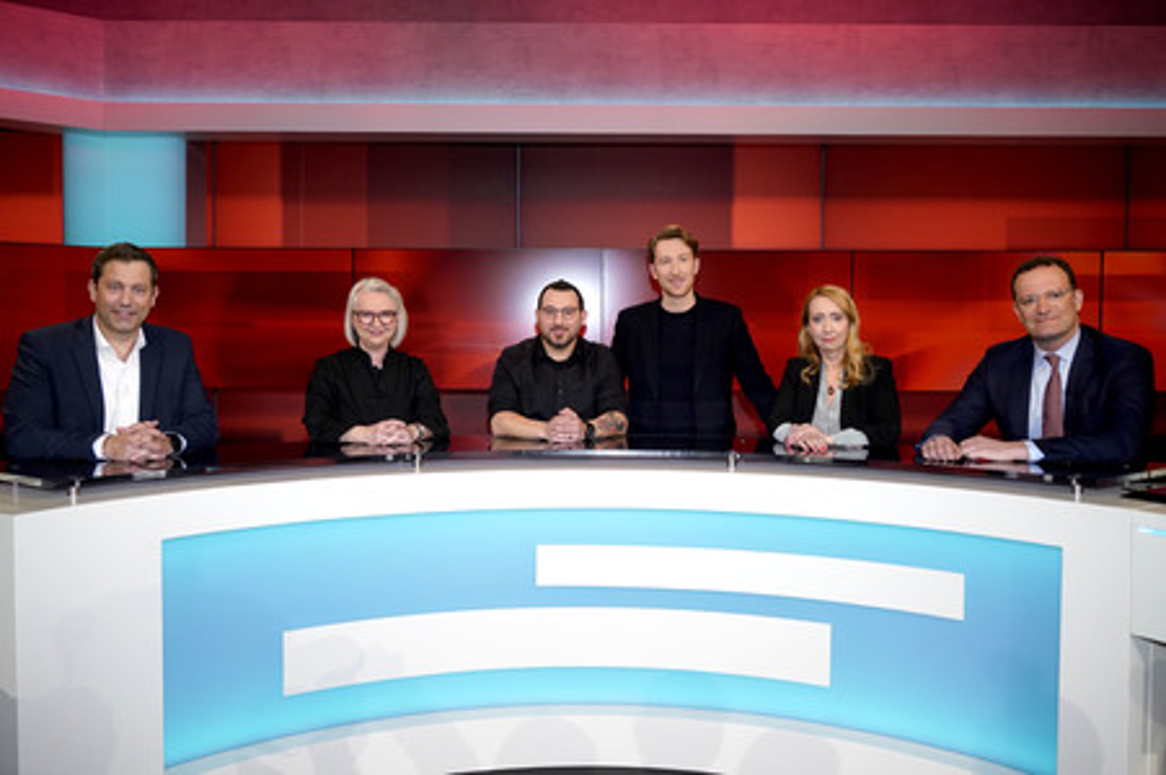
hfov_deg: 65.5
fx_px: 906
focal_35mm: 28
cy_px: 388
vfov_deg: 46.3
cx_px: 583
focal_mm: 28
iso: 1600
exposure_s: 1/125
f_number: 5.6
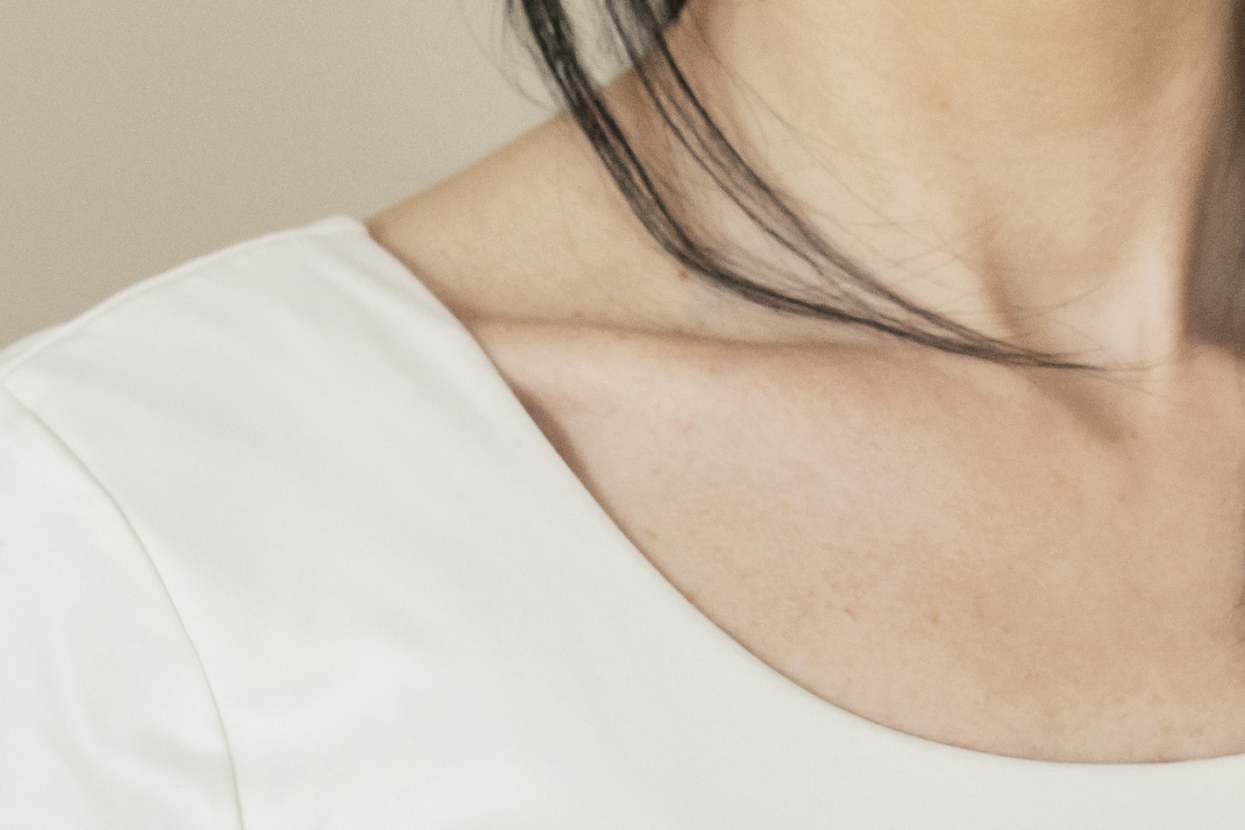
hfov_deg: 13.7
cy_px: 42
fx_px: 5153
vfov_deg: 9.2
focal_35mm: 149
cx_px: 907
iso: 1600
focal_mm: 35
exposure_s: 1/200
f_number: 3.2
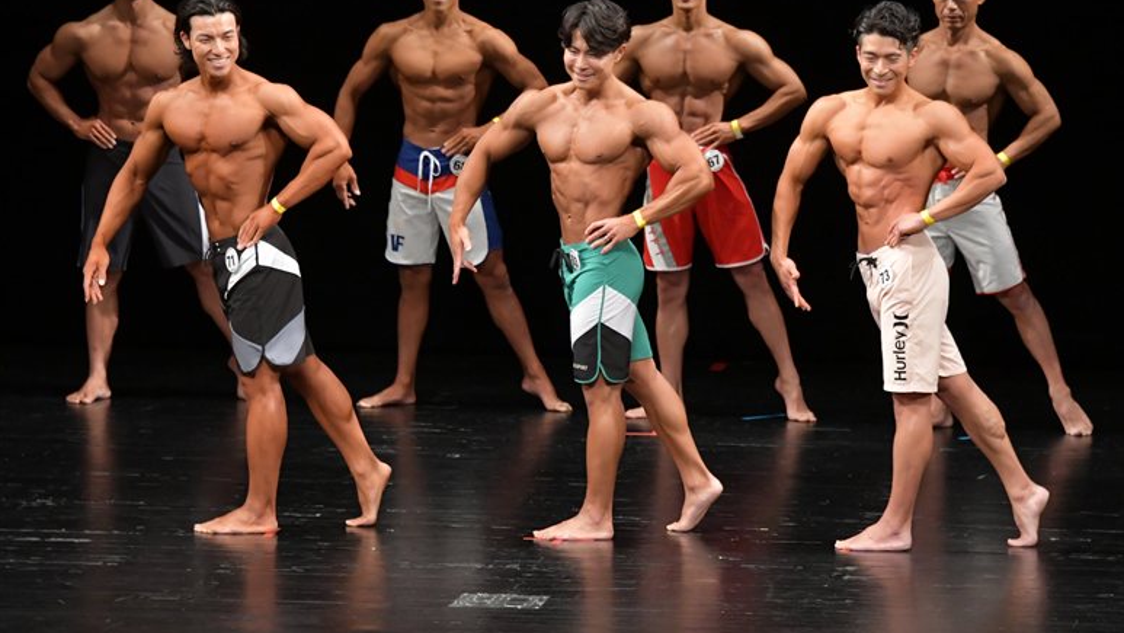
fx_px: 7511
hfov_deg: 8.6
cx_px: 562
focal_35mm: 252
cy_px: 263
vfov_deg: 4.8
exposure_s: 1/400
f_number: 5.6
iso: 3200
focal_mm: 160
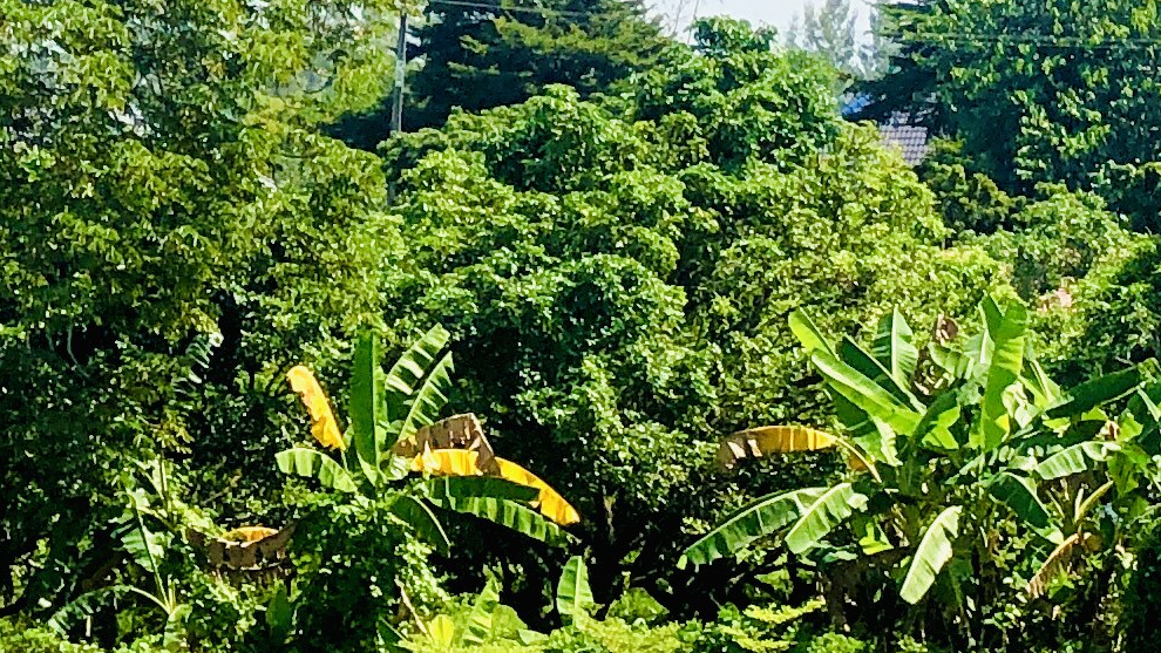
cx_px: 1946
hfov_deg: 8.3
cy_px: 1250
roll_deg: +0.3
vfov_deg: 4.7
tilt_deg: -8.4
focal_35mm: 253
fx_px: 7789
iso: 20
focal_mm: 6.6
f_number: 2.8
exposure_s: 1/649
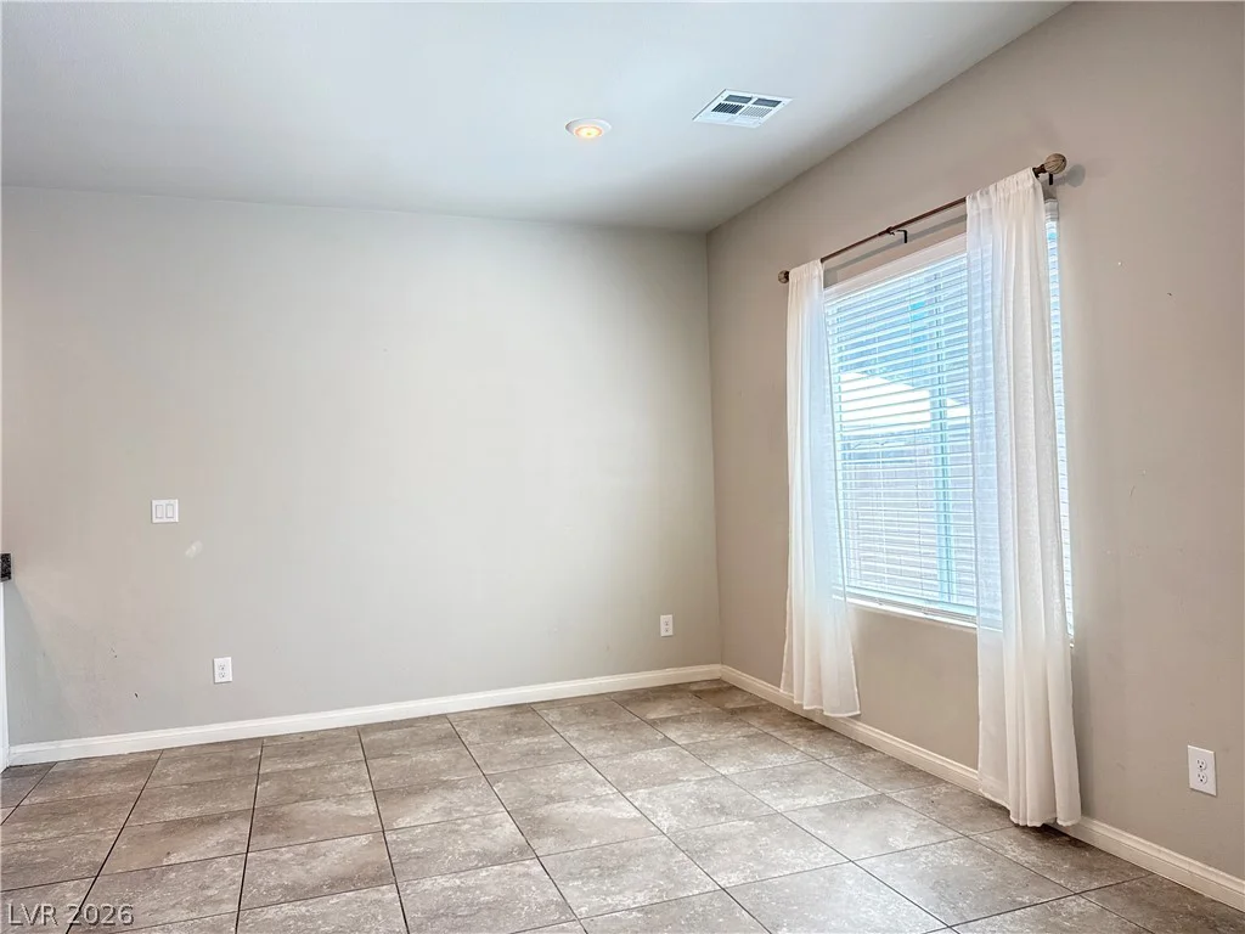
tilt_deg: +1.0
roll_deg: +1.5
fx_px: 863
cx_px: 622
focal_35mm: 24
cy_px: 467
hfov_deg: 71.6
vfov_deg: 56.8
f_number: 1.78
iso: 200
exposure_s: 1/145
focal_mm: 6.76
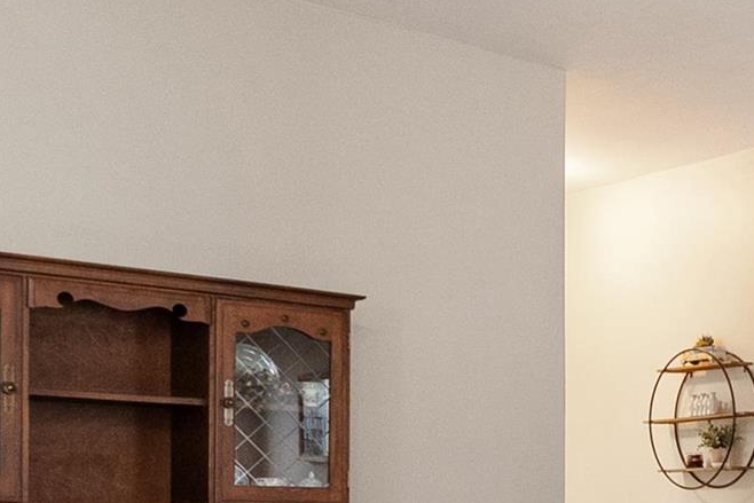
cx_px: 1099
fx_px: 1466
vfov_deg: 18.8
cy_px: 537
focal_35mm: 70
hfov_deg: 23.6
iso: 200
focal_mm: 10
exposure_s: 1/10
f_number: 7.1
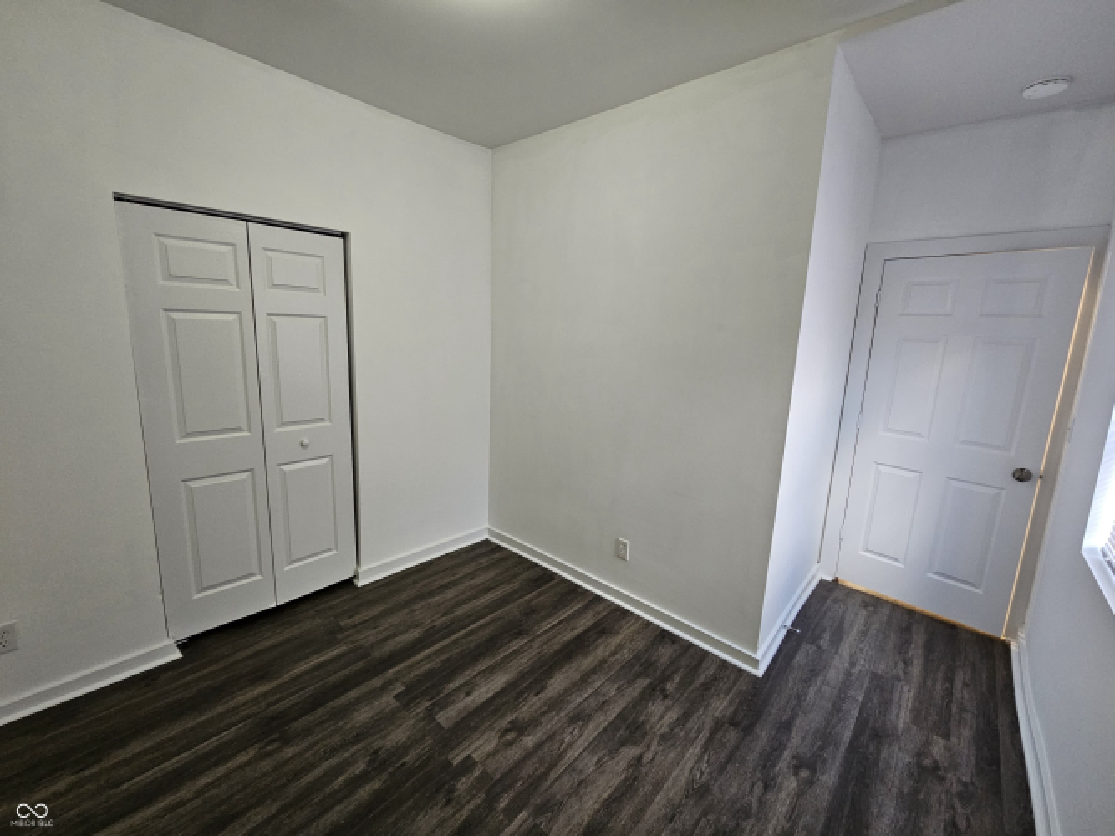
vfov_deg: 89.9
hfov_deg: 106.2
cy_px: 418
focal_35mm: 13
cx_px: 558
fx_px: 419
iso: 250
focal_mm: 2.2
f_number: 2.2
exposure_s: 1/60
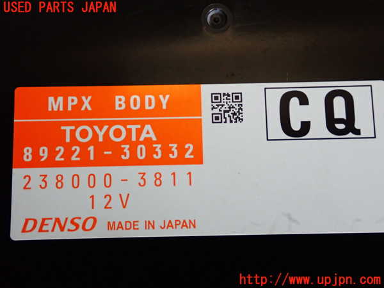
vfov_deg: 29.1
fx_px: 555
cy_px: 144
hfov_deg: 38.2
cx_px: 192
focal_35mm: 50
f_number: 3.2
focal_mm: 9.01
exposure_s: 1/50
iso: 500
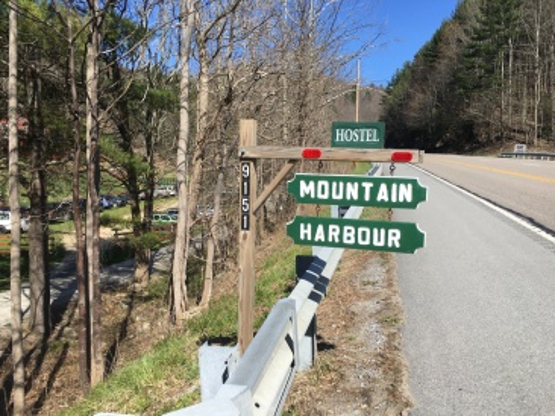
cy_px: 208
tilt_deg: -2.8
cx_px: 278
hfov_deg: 61.7
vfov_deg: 48.2
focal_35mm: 29
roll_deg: -1.8
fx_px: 465
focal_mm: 4.15
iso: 25
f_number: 2.2
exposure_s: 1/1183
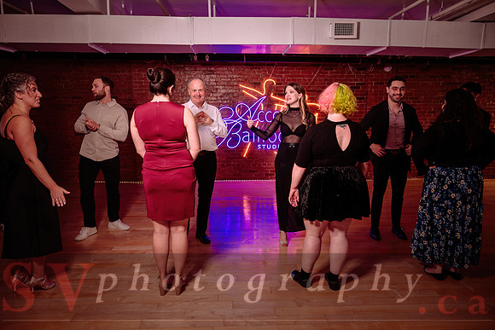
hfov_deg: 72.7
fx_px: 336
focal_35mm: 24
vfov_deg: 52.3
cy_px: 165
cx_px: 248
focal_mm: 24
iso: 640
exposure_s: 1/160
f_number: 2.8
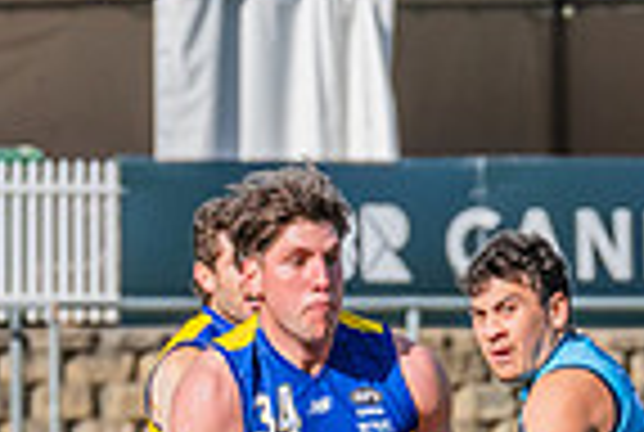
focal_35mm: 1269
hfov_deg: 1.6
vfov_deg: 1.1
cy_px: 515
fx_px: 22748
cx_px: 239
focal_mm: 310
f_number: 13
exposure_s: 1/1600
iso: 800
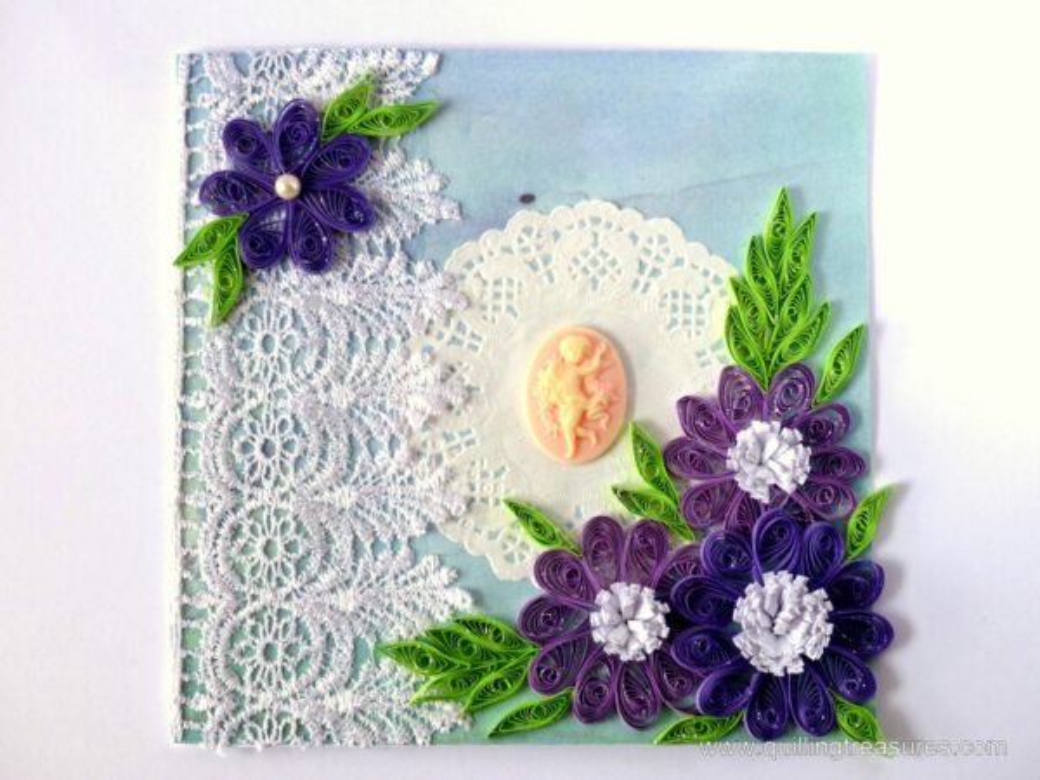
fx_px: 1622
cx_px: 520
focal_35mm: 54
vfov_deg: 27.0
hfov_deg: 35.5
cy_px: 390
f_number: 2.8
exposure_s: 1/200
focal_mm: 9.8
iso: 100
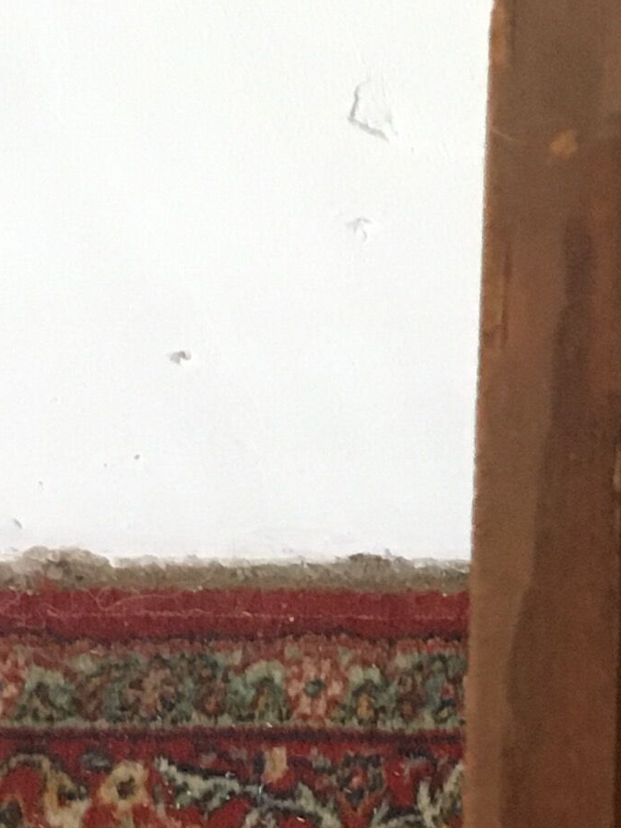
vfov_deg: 13.9
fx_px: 3084
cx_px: 1303
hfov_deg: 10.4
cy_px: 1406
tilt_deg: -75.9
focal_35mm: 129
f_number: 2.2
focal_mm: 4.15
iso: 250
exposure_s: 1/33
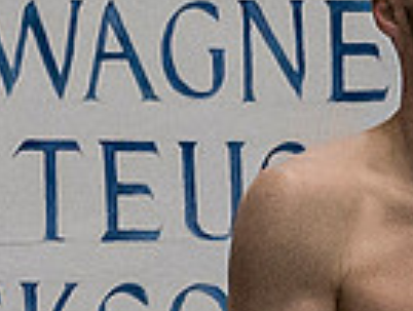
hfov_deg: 1.1
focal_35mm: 1766
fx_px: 21108
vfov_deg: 0.8
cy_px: 304
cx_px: 517
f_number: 2.8
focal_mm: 82
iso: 4000
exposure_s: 1/1600
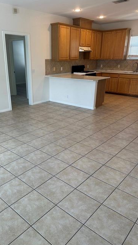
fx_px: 176
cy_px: 124
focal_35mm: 27
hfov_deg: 42.5
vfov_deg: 69.9
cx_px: 51
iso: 80
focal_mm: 6.86
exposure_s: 1/120
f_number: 1.78
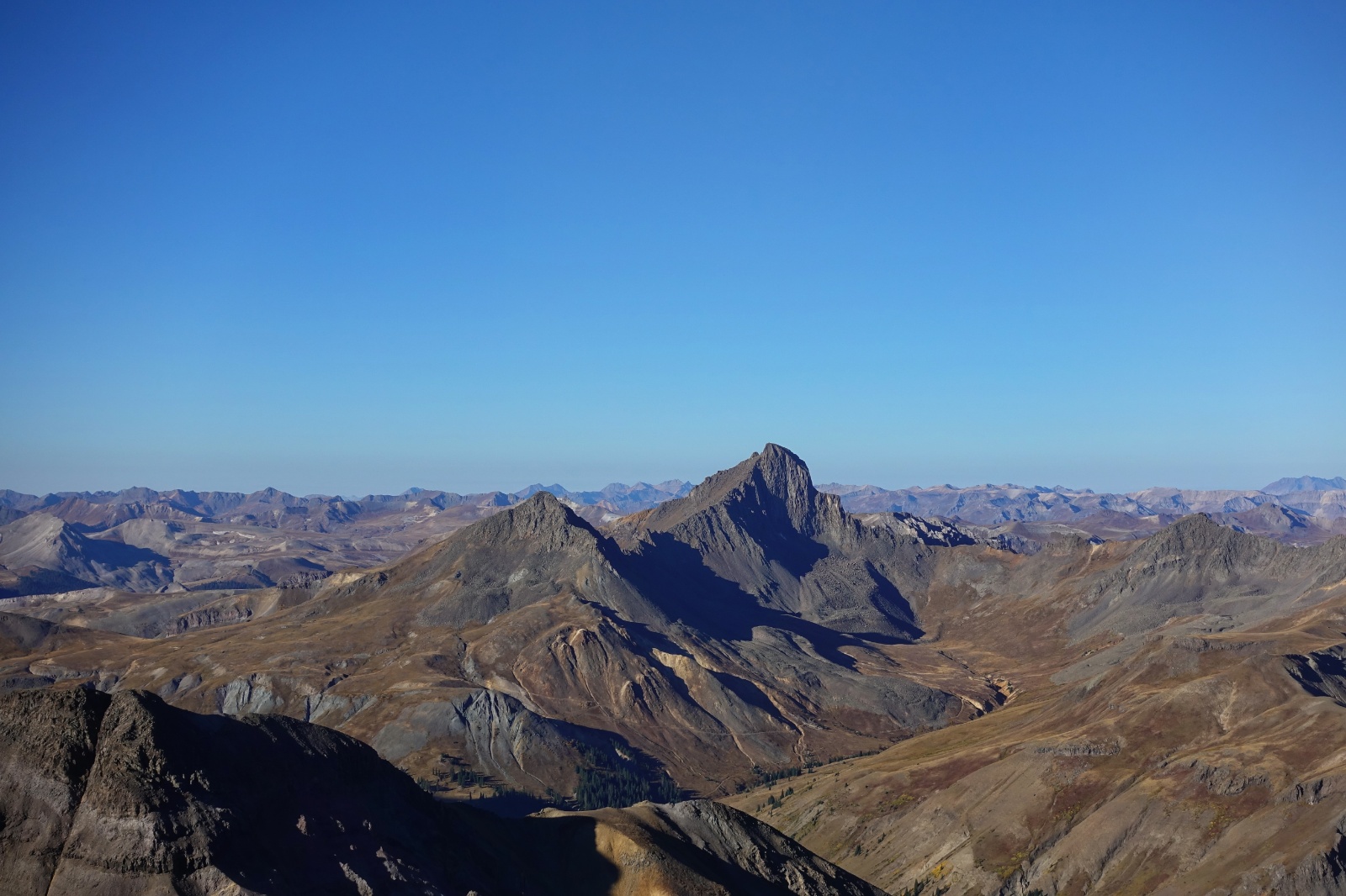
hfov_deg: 28.8
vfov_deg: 19.4
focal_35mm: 70
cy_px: 448
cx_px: 673
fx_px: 2617
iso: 125
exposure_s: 1/640
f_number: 5.6
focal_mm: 25.7
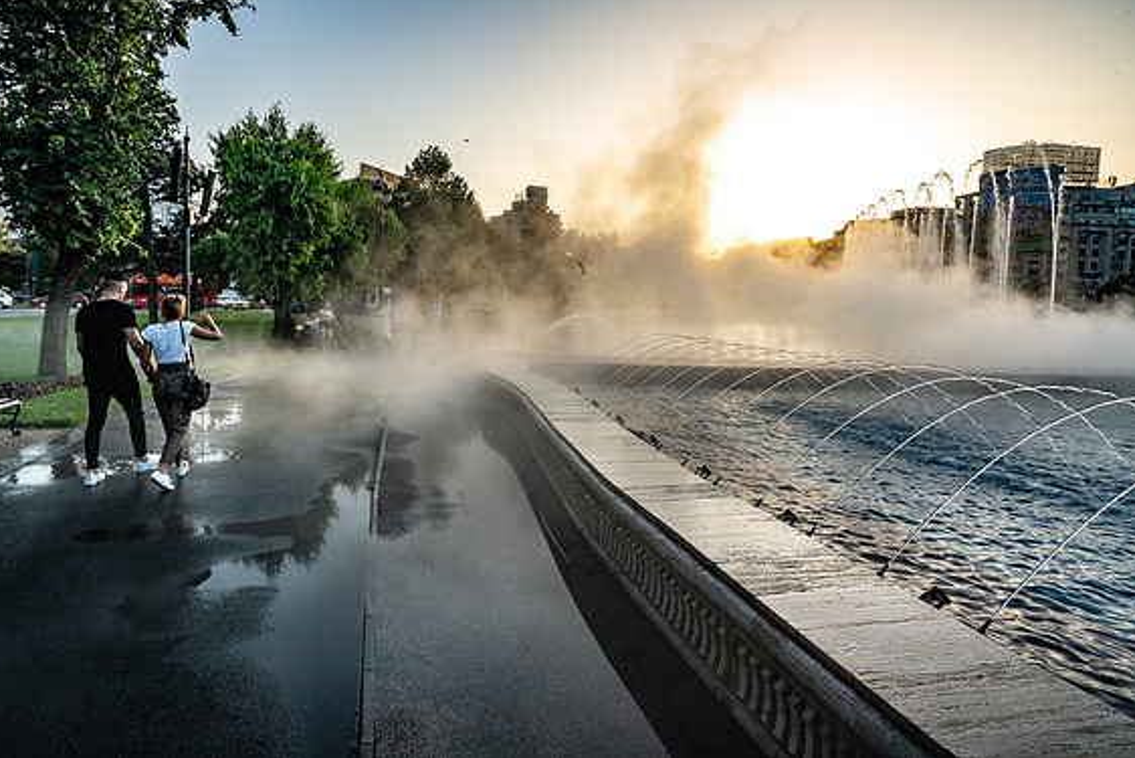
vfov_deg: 59.4
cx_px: 512
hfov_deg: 81.0
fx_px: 662
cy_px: 341
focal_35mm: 21
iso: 800
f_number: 22
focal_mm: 19
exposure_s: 1/60
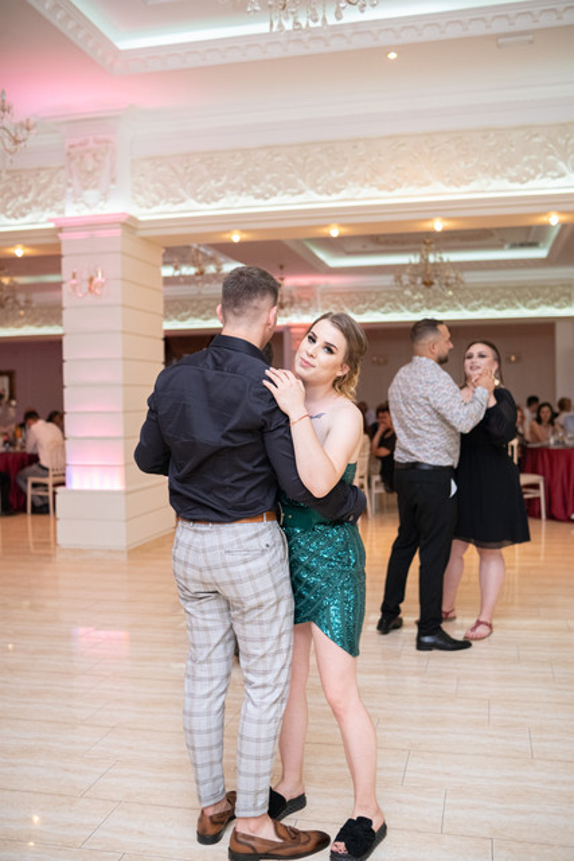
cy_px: 430
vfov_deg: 54.4
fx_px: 837
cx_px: 287
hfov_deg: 37.9
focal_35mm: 35
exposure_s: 1/125
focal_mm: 23
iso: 1000
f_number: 2
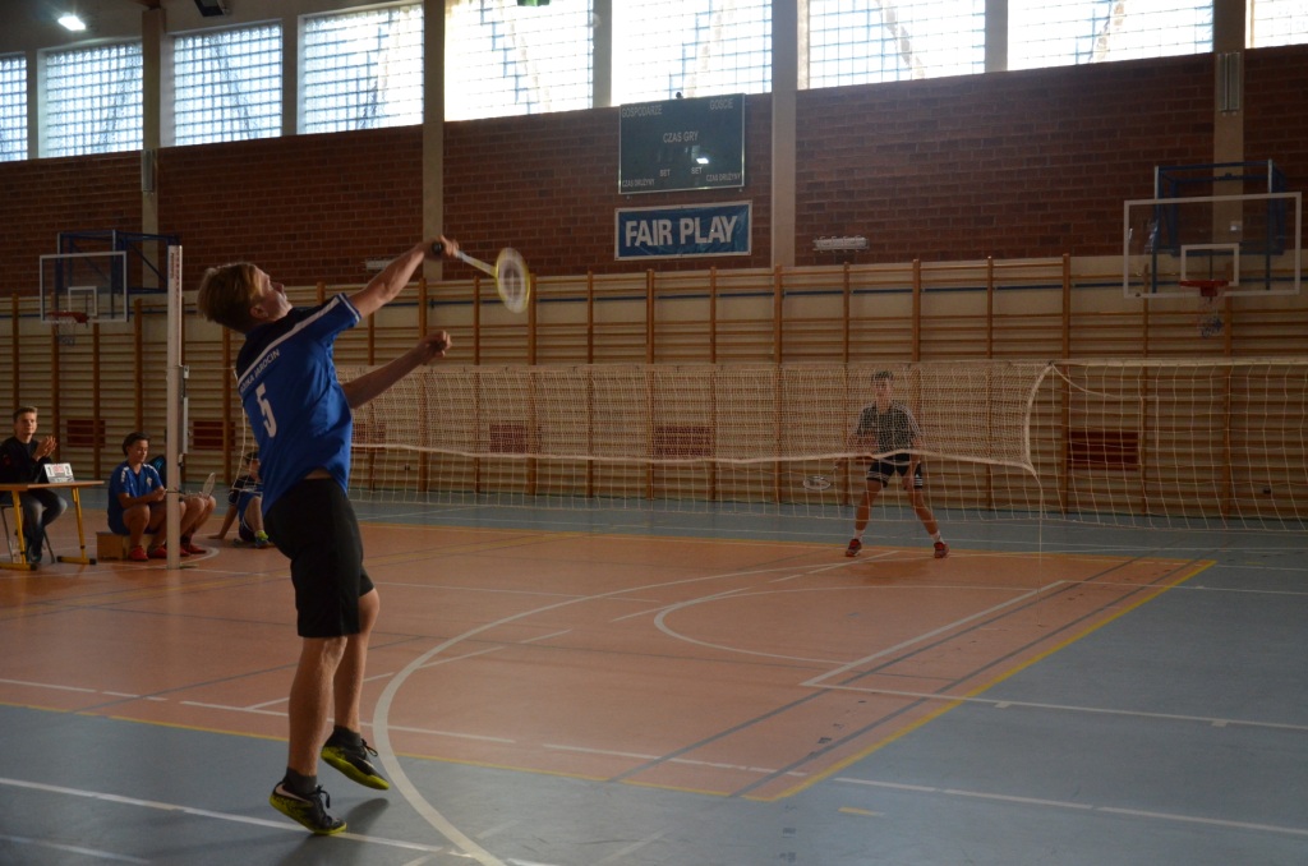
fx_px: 1631
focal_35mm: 45
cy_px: 433
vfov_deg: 29.7
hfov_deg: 43.7
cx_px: 654
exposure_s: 1/500
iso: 1600
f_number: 4.2
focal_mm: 30
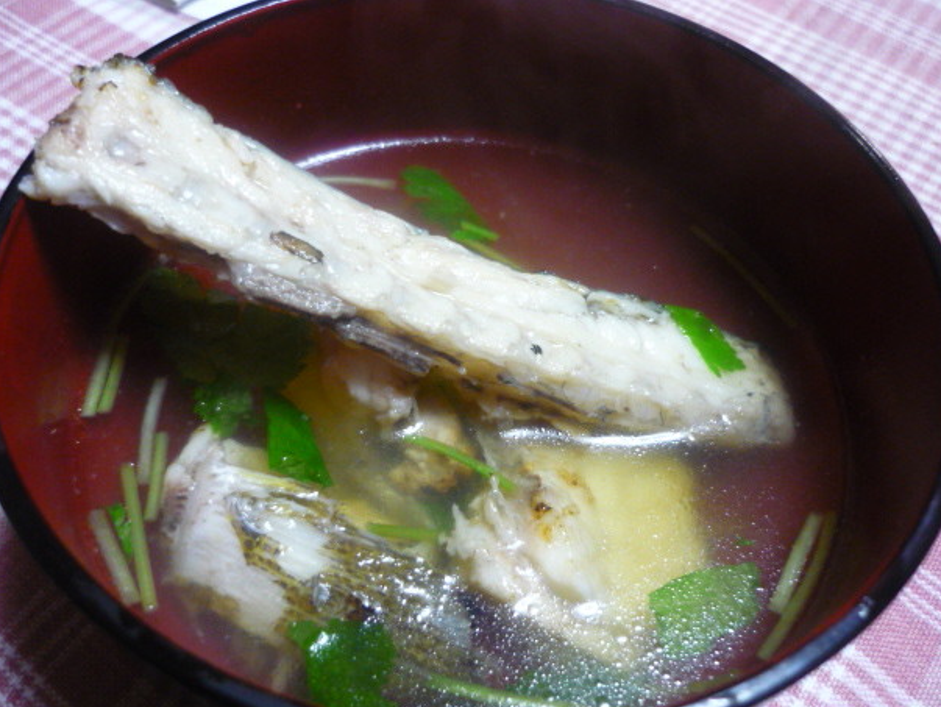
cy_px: 362
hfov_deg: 52.6
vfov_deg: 40.7
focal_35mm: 35
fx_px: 952
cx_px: 481
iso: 400
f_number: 2.8
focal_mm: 5.5
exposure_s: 1/30
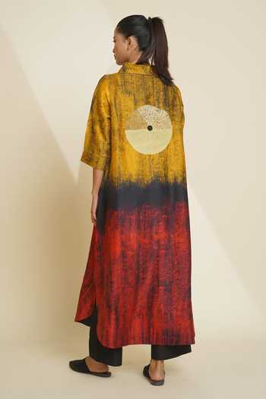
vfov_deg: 39.6
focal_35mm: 50
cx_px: 133
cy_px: 200
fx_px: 554
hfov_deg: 27.0
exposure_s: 1/60
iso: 100
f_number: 6.3
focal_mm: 50
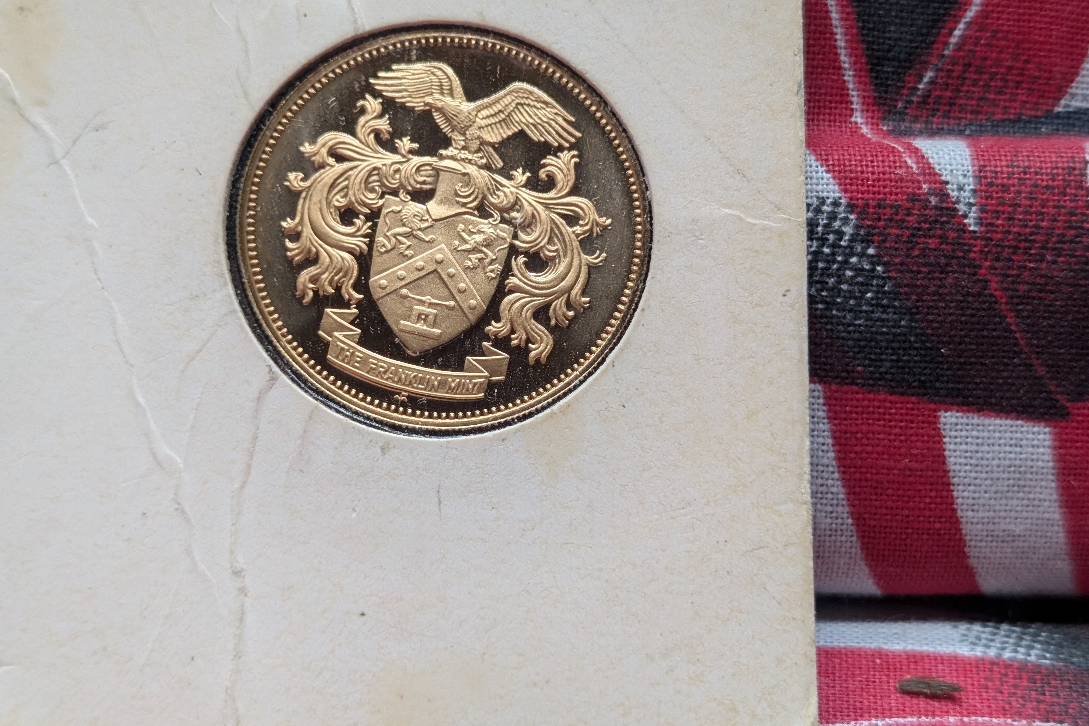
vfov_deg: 23.4
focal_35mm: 58
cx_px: 538
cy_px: 349
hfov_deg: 34.5
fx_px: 1754
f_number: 1.68
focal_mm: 6.9
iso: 101
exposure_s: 1/165
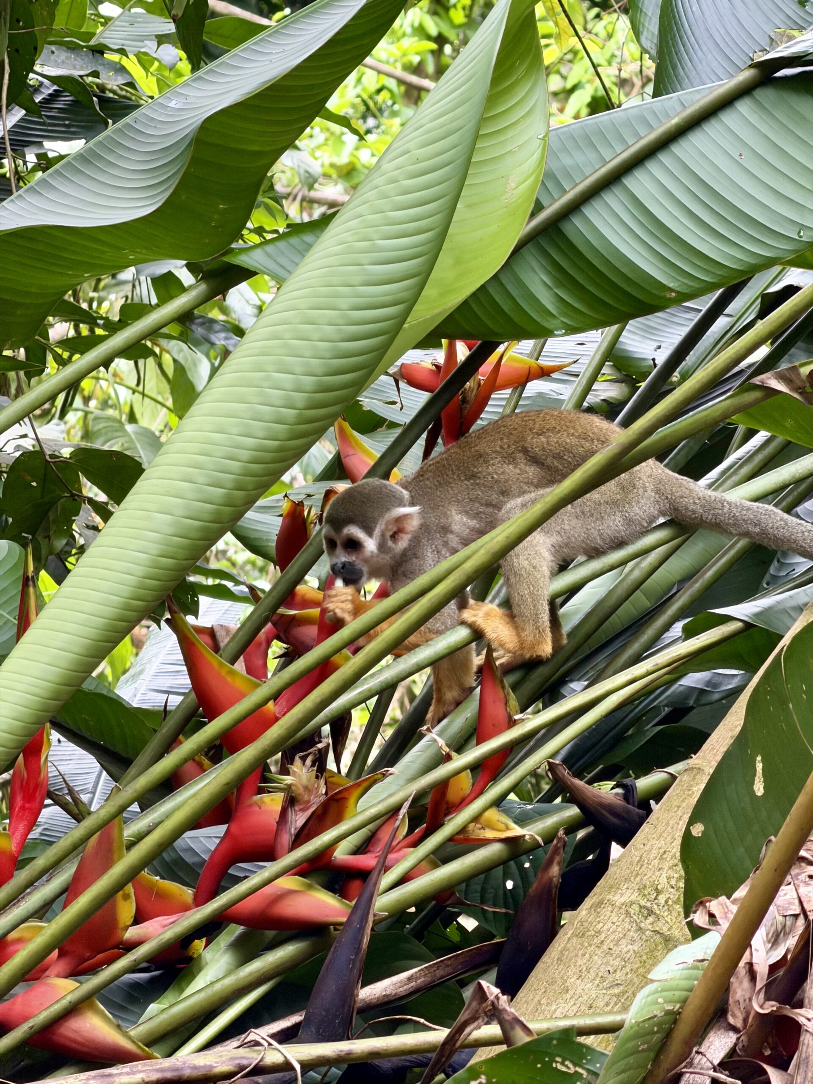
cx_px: 406
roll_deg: -0.2
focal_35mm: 200
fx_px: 6263
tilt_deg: -12.0
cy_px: 542
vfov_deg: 9.9
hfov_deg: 7.4
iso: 200
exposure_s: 1/121
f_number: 2.8
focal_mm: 16.89
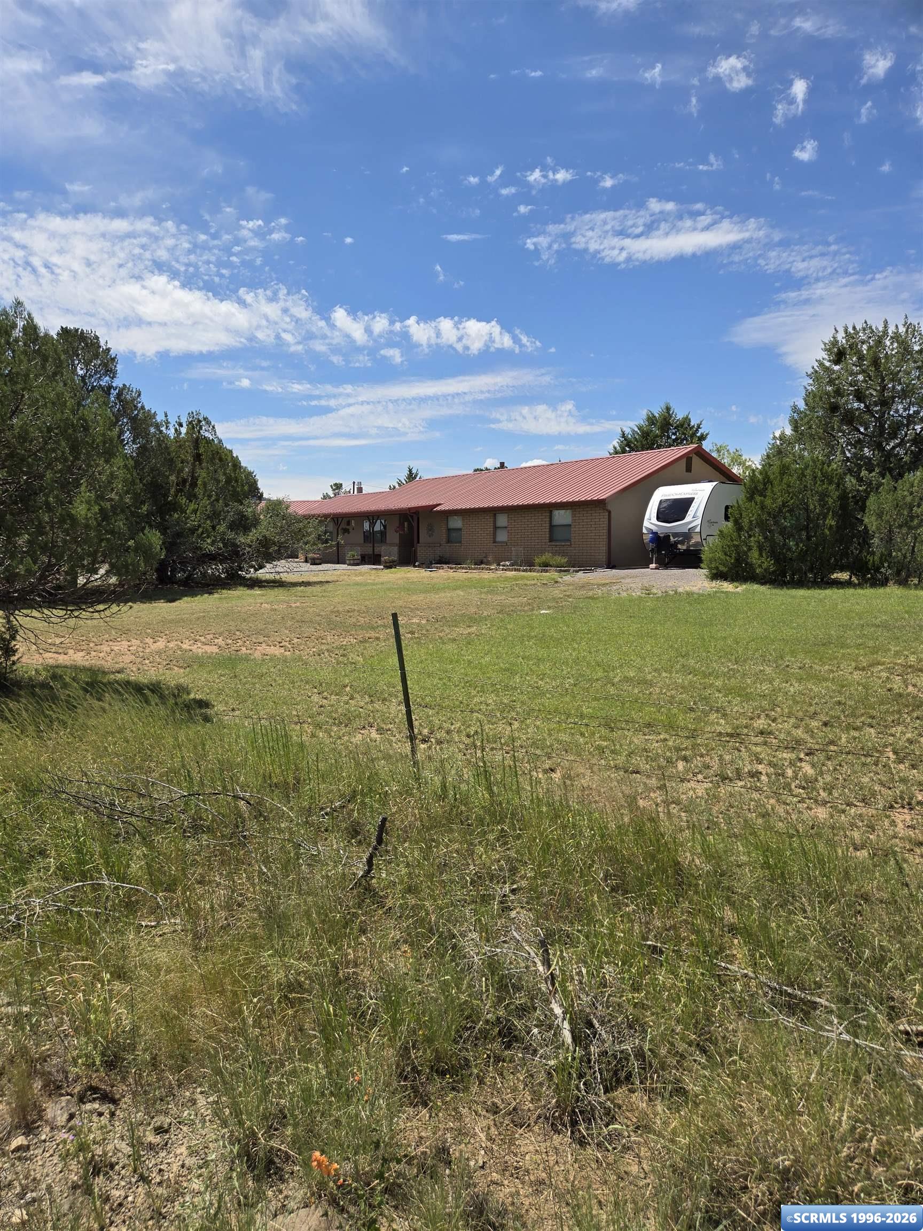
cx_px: 462
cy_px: 616
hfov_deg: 58.9
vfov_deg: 73.9
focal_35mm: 23
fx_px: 818
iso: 25
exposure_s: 1/2271
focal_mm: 5.4
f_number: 1.8
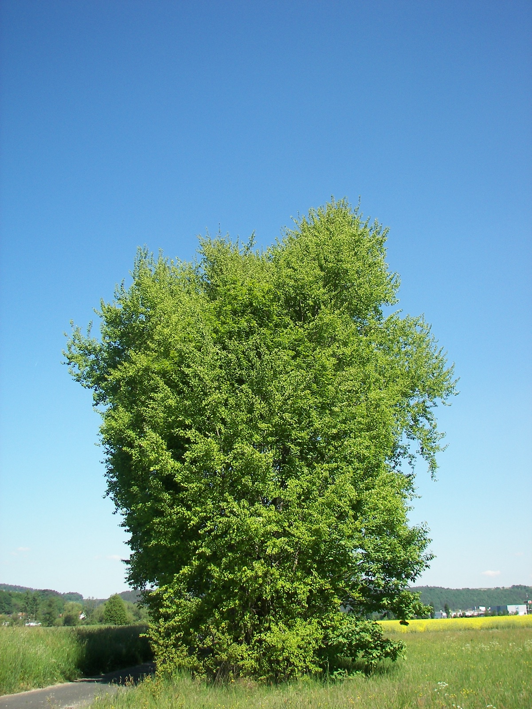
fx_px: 738
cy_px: 354
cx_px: 266
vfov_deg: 51.4
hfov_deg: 39.7
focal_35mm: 36
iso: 50
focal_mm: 6
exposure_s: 1/500
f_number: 2.8
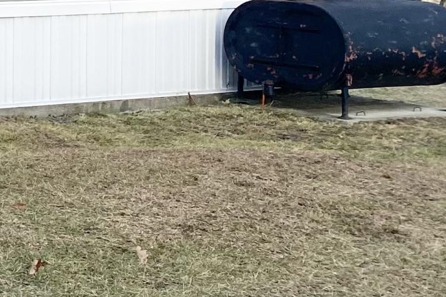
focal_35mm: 114
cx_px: -454
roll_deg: -1.1
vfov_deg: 11.6
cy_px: -122
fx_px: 1412
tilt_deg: +0.1
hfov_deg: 14.7
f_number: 1.8
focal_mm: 4.25
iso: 32
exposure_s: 1/942
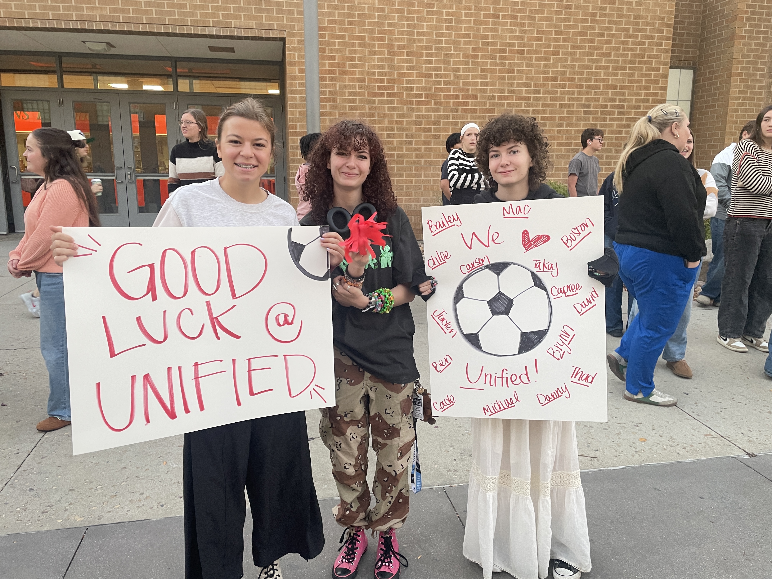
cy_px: 290
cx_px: 386
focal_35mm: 26
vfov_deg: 53.1
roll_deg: -0.5
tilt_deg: -10.8
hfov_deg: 67.3
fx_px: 580
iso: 125
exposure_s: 1/86
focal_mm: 4.2
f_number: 1.6
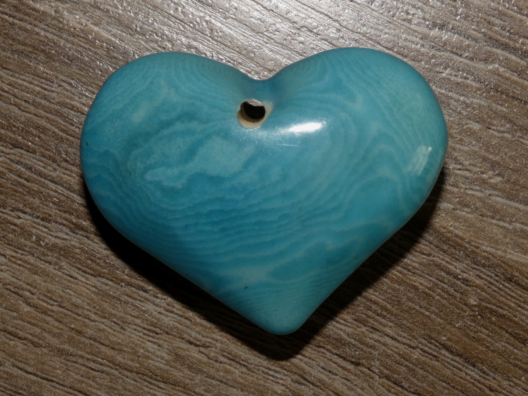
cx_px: 264
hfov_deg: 33.2
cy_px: 198
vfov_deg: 25.2
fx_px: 885
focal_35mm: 58
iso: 80
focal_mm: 10.4
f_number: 4.1
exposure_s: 1/125
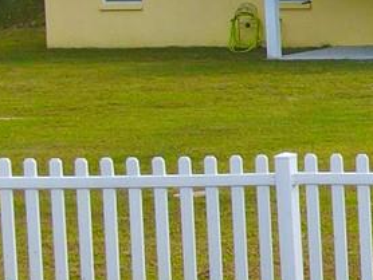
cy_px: 29
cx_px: 1064
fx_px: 1488
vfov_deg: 10.7
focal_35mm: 138
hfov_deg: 10.7
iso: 100
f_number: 2.8
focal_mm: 4.5
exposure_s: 1/400
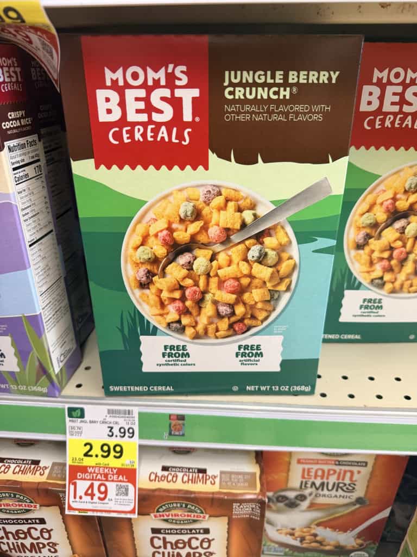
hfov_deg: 56.8
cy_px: 278
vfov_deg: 71.6
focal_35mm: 24
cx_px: 208
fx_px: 385
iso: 160
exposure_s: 1/43
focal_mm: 6.8
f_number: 1.8
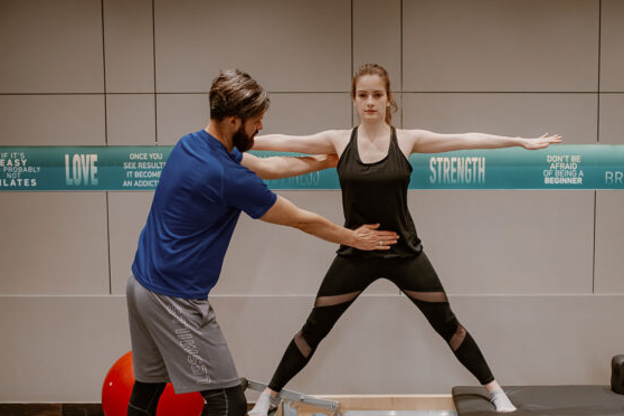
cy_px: 258
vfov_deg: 26.9
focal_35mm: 50
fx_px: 867
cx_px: 397
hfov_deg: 39.3
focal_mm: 35
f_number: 1.6
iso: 400
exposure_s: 1/160
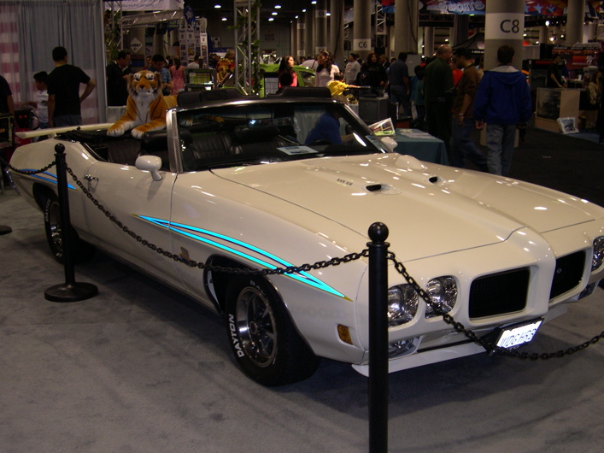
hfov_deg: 43.8
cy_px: 246
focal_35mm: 43
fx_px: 750
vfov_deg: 33.6
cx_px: 315
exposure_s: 1/30
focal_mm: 8
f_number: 2.8
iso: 100
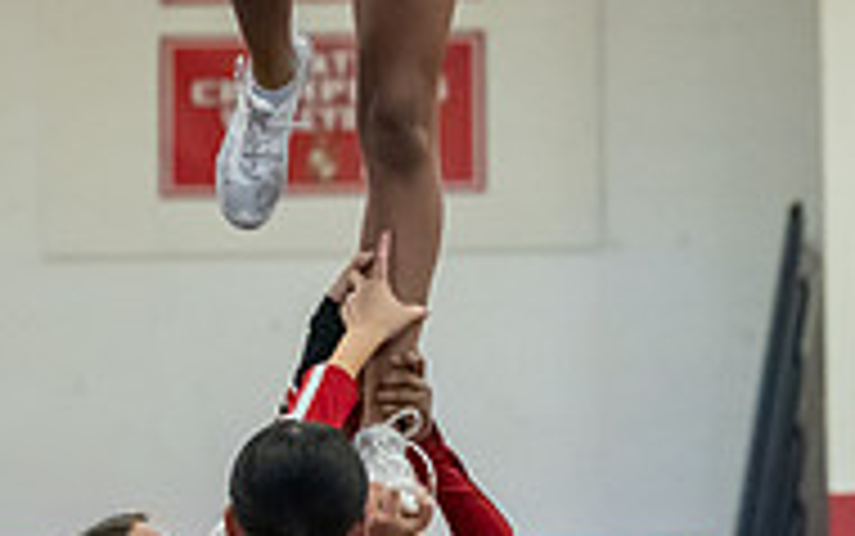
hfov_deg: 7.2
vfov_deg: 4.5
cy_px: -106
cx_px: 402
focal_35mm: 290
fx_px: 6761
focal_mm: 70
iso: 5600
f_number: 2.8
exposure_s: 1/800
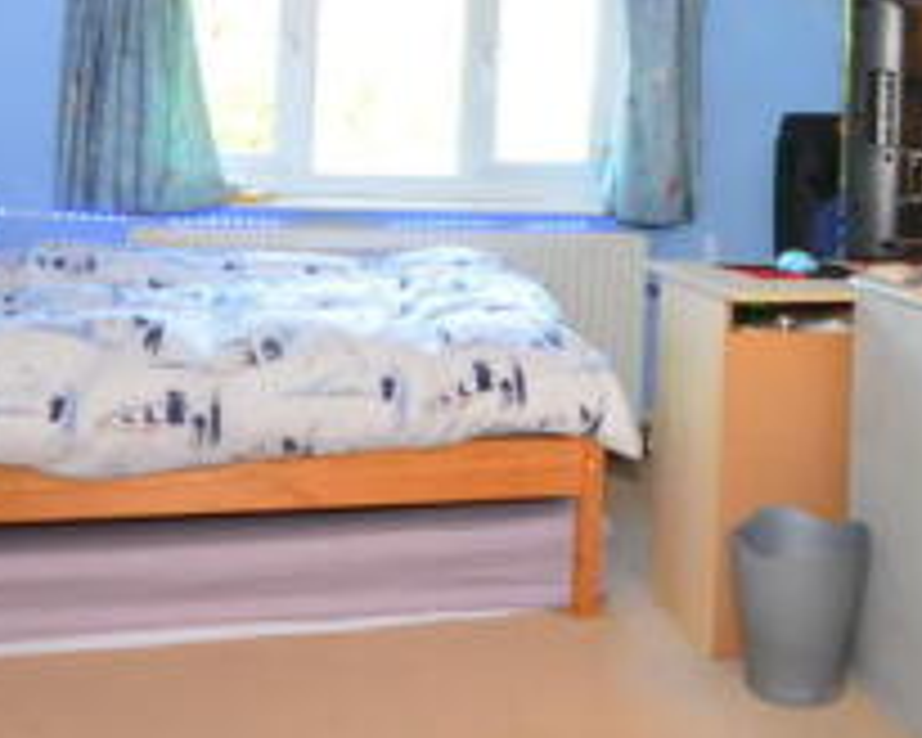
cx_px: 580
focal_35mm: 45
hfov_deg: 40.8
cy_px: 72
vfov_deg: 31.8
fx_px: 1228
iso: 800
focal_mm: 10
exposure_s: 1/60
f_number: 4
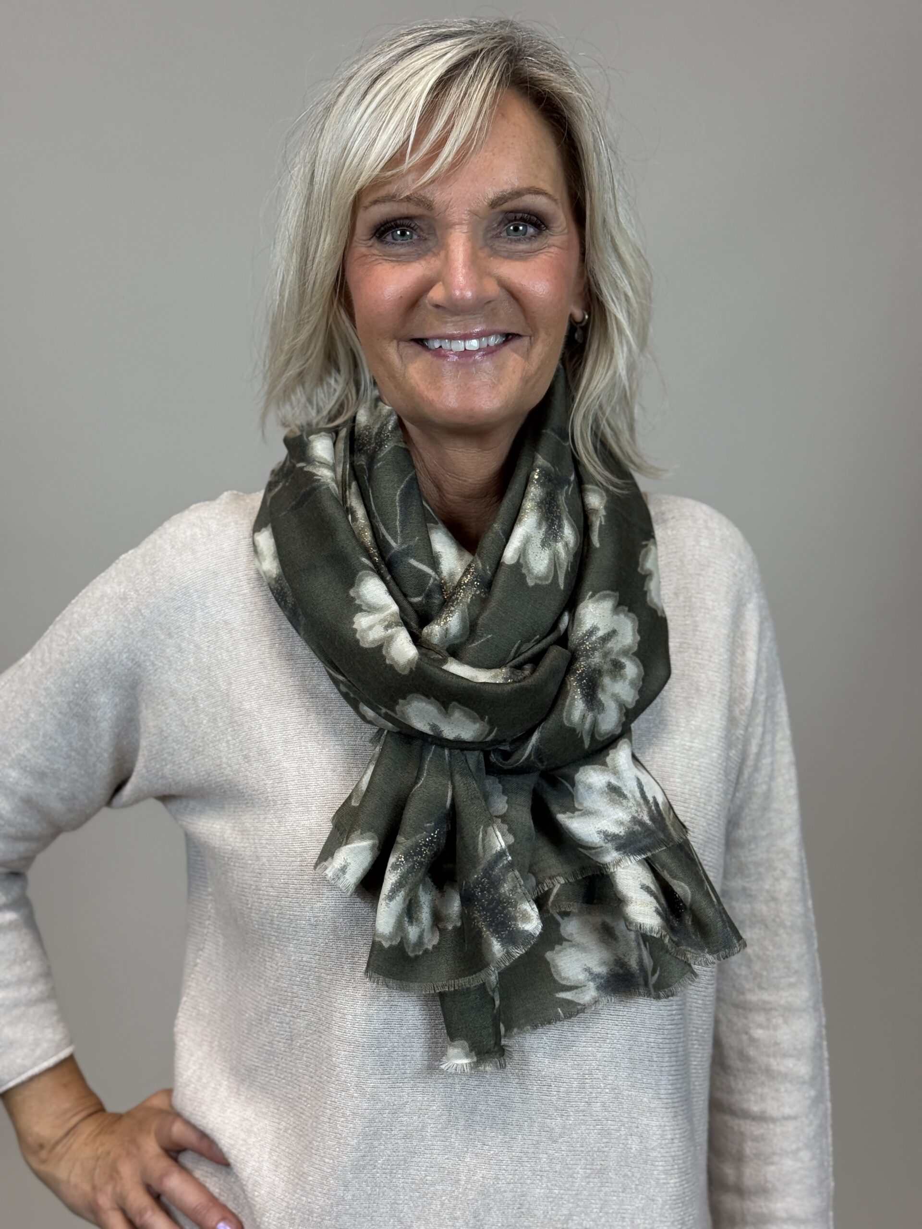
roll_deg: -2.5
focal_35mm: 48
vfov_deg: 39.7
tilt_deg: -5.7
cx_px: 461
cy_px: 614
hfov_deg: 30.3
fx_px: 1705
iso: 80
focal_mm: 6.76
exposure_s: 1/109
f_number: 1.78
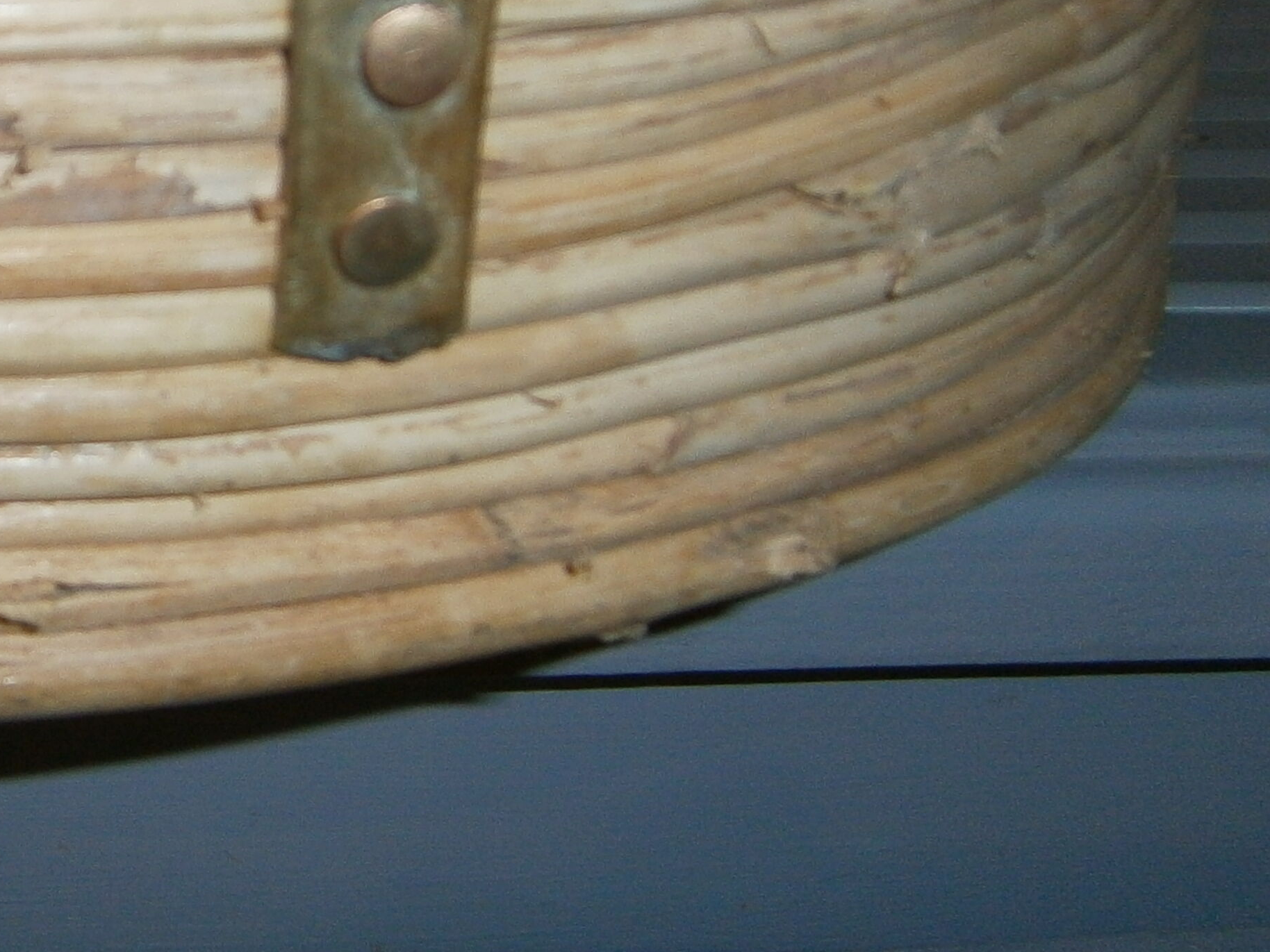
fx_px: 2238
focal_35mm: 61
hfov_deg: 28.4
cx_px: -174
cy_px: 158
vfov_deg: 23.6
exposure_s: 1/30
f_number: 2.8
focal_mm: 4.7
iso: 125
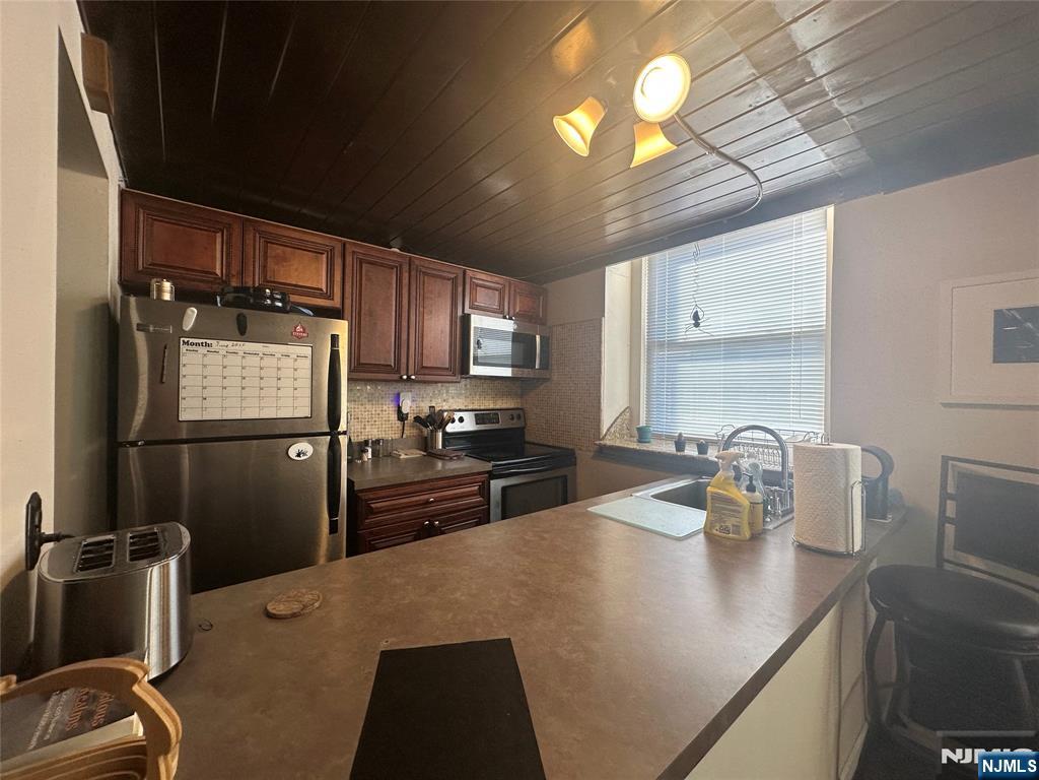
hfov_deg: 102.1
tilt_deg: +0.0
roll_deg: -0.1
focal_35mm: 14
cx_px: 520
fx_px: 420
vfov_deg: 85.7
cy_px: 390
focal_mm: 2.22
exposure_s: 1/120
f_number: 2.2
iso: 125
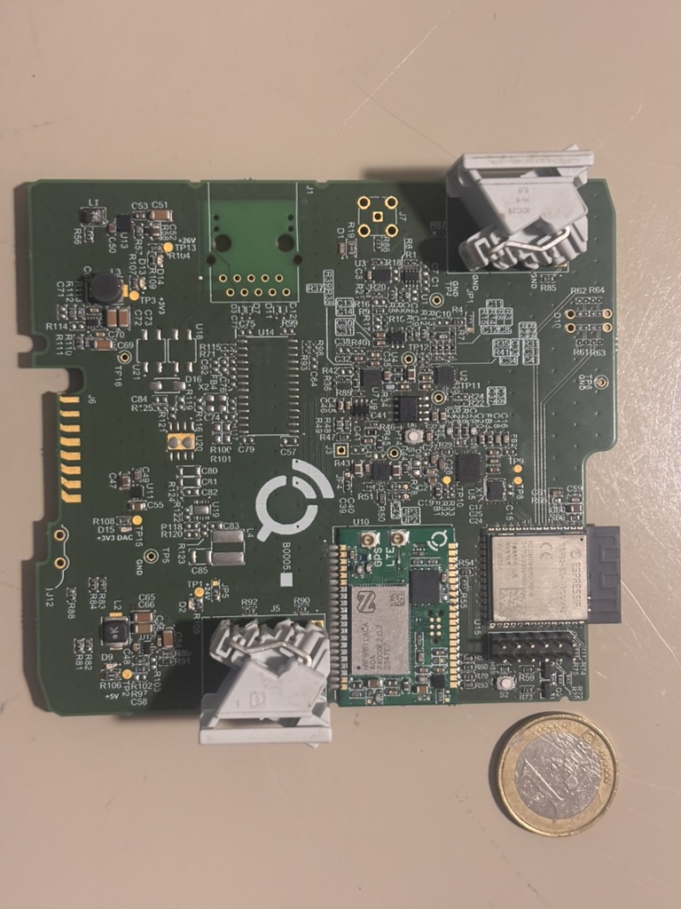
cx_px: 340
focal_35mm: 52
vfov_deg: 36.8
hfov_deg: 28.0
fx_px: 1364
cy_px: 454
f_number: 1.6
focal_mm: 5.96
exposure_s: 1/30
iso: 320
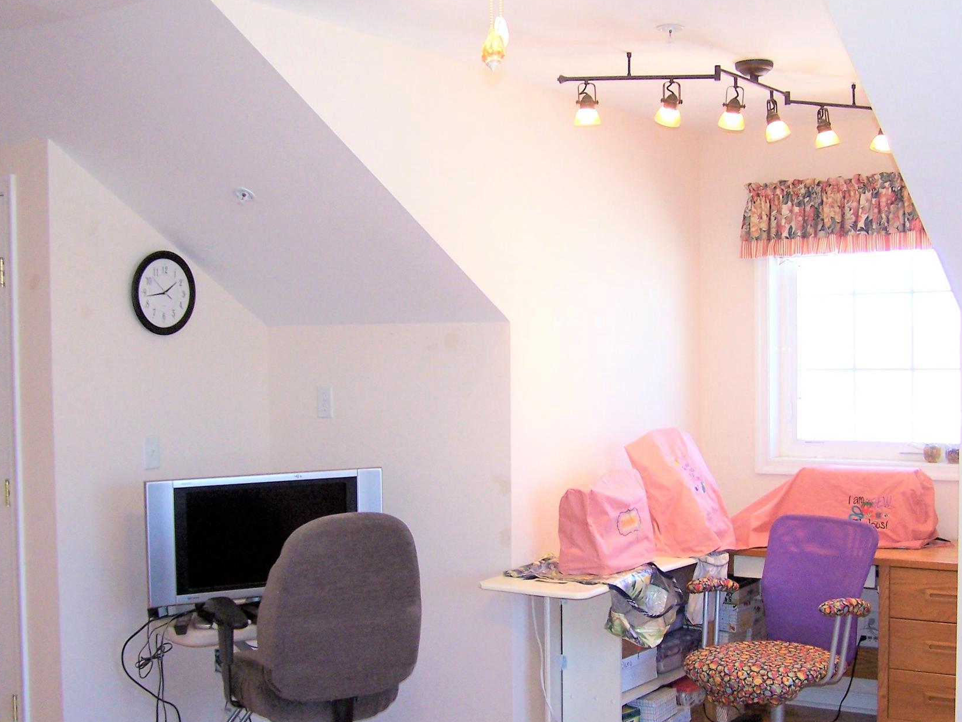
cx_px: 541
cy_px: 401
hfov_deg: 40.4
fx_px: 1306
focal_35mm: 47
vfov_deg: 30.9
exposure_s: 1/90
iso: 140
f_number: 2.8
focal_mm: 6.3
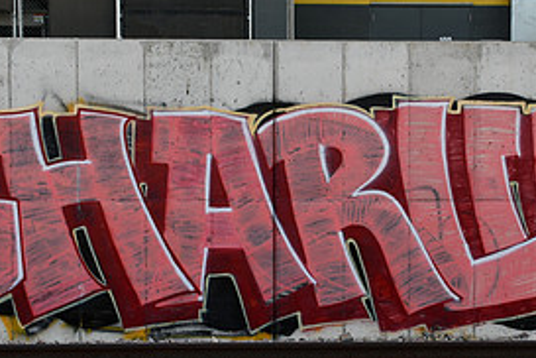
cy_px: 202
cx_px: 367
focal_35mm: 83
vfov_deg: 16.4
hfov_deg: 24.3
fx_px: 1236
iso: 200
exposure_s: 1/250
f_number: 5.6
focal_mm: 26
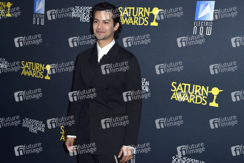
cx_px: 122
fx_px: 325
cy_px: 82
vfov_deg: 28.1
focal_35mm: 48
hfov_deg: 41.1
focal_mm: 48
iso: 250
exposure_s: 1/250
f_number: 6.3
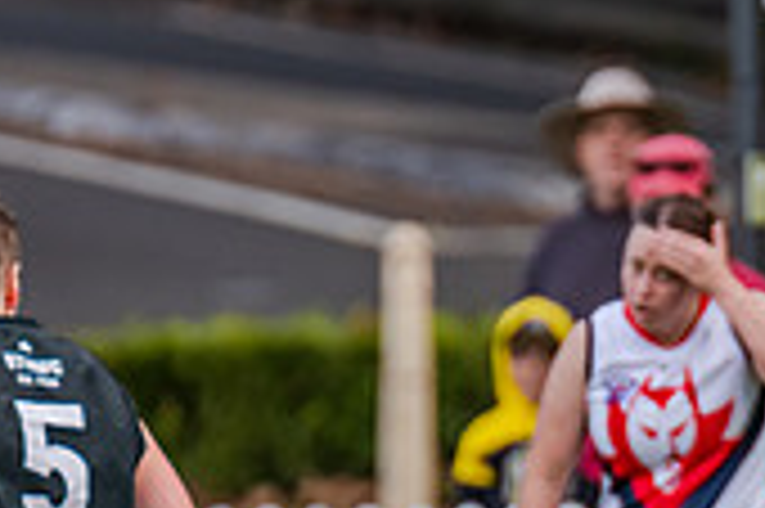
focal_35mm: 1657
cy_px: 539
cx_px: 1103
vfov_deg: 0.8
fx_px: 35177
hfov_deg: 1.2
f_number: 5
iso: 800
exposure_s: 1/1600
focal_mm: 420
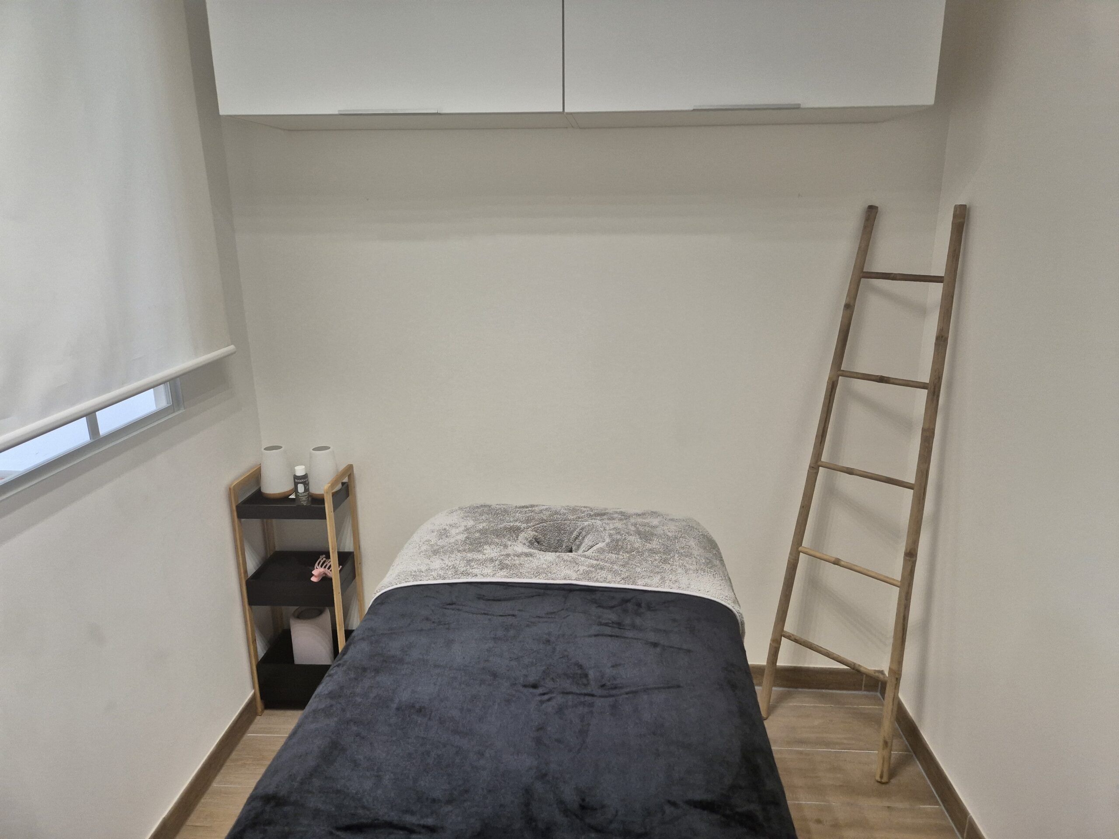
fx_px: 744
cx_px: 560
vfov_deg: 58.9
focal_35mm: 23
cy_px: 420
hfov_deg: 73.9
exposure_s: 1/180
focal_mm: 5.4
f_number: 1.8
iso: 125
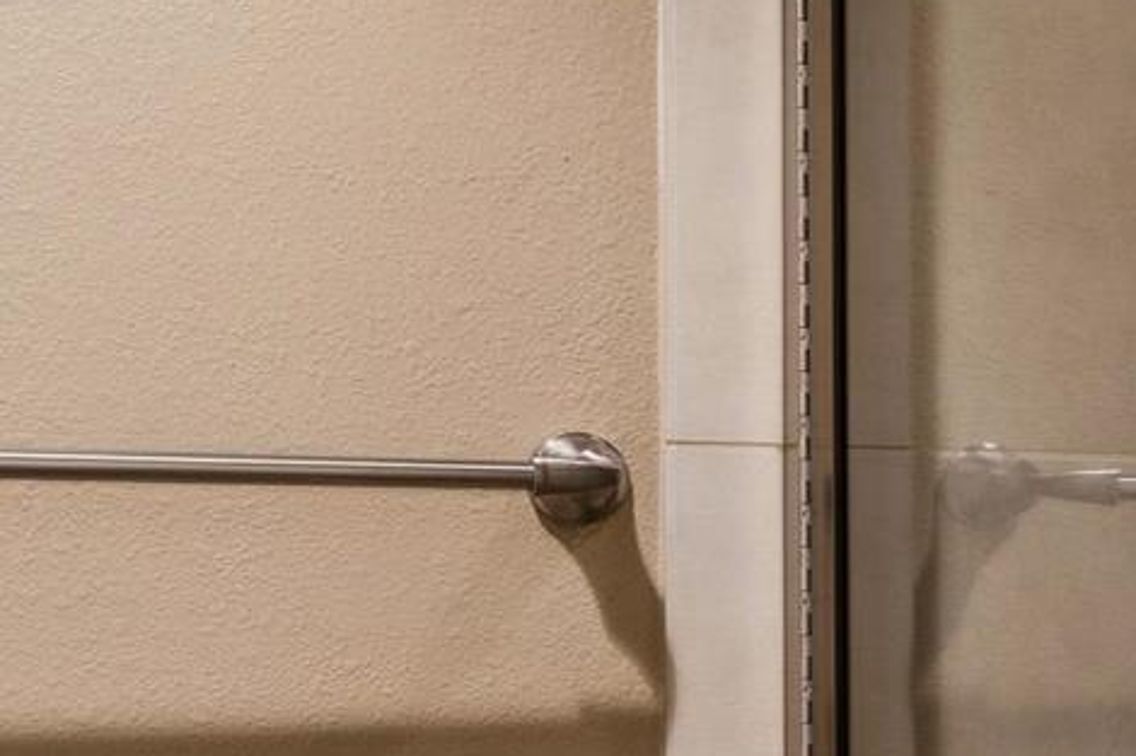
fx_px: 3235
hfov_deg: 16.6
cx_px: 2050
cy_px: 628
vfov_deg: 13.3
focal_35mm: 103
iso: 400
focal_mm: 15.7
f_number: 13
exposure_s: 1/2
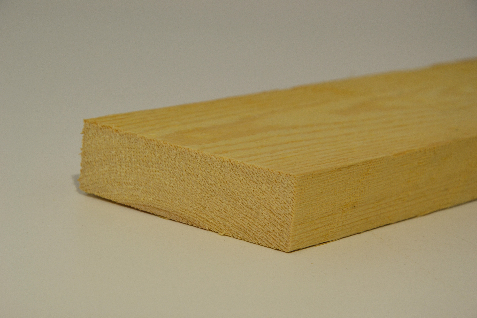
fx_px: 1828
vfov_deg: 9.9
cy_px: 159
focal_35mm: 138
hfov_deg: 14.9
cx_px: 238
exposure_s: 1/125
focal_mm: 92
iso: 360
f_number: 8
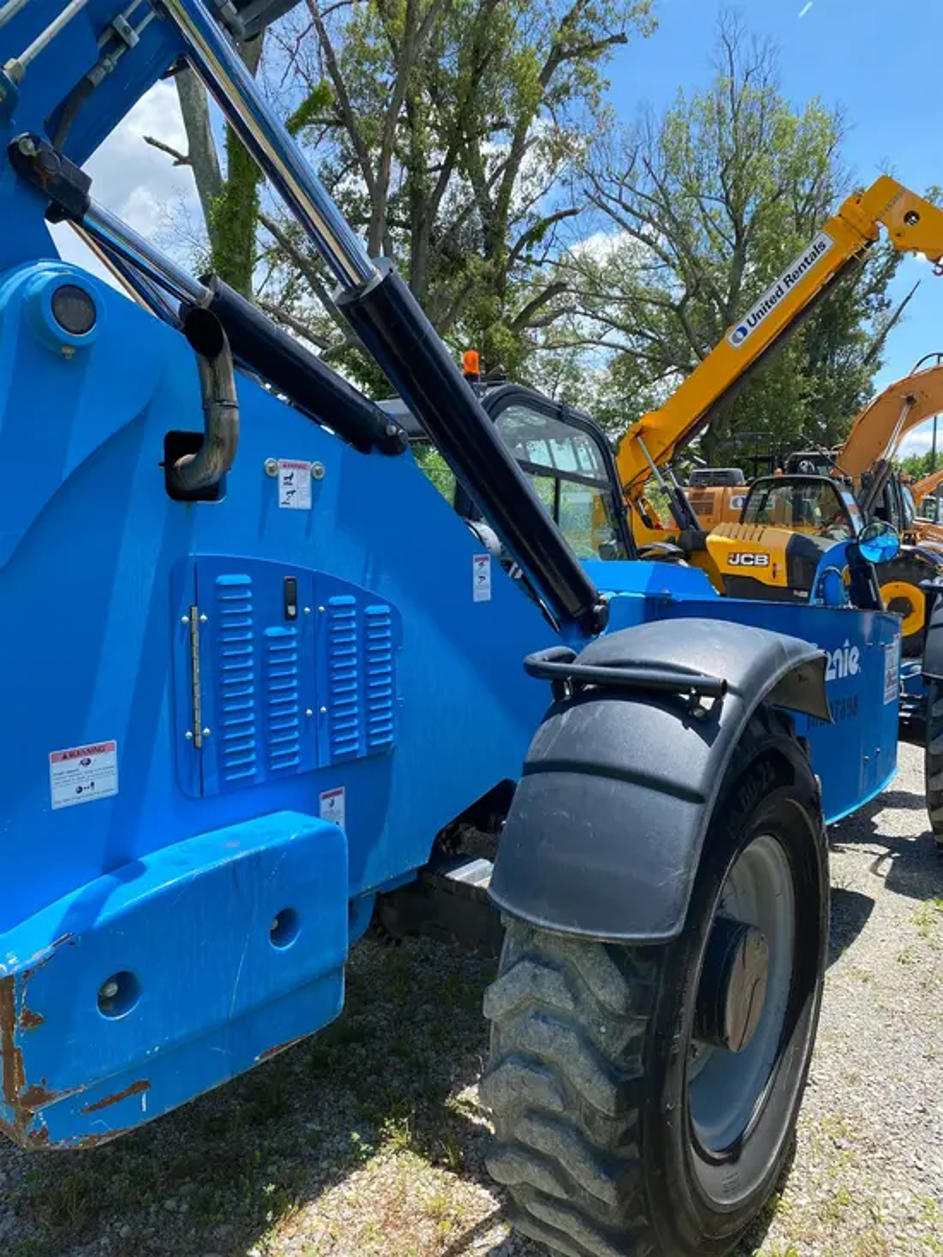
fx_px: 944
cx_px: 472
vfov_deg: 67.3
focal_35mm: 26
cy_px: 628
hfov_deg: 53.1
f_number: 1.8
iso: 32
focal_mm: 4.25
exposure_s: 1/919
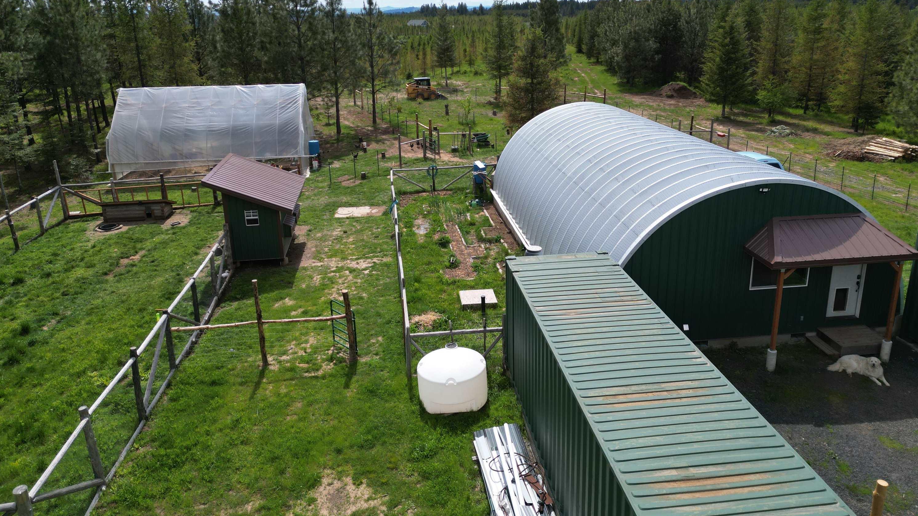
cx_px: 463
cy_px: 205
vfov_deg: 42.7
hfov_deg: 69.9
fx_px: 657
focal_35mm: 27
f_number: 1.7
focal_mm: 6.72
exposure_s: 1/3200
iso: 120
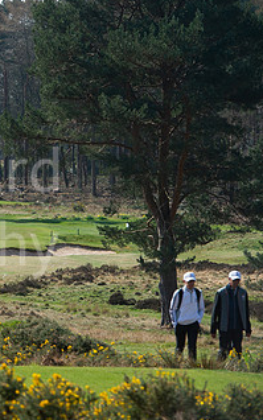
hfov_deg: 4.5
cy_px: 182
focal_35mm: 288
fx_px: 3300
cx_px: -108
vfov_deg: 7.3
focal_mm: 155
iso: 250
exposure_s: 1/800
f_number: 6.3
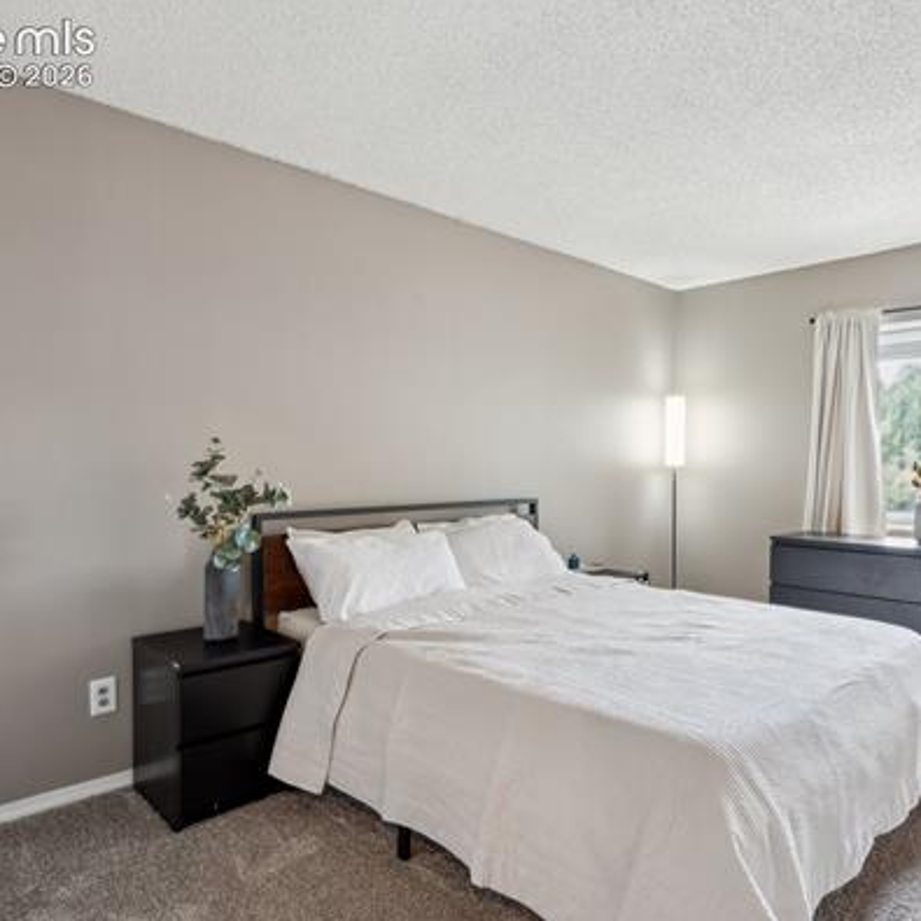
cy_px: 455
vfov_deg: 68.0
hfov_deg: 67.3
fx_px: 683
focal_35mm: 23
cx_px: 557
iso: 100
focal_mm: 16.5
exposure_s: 2
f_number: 9
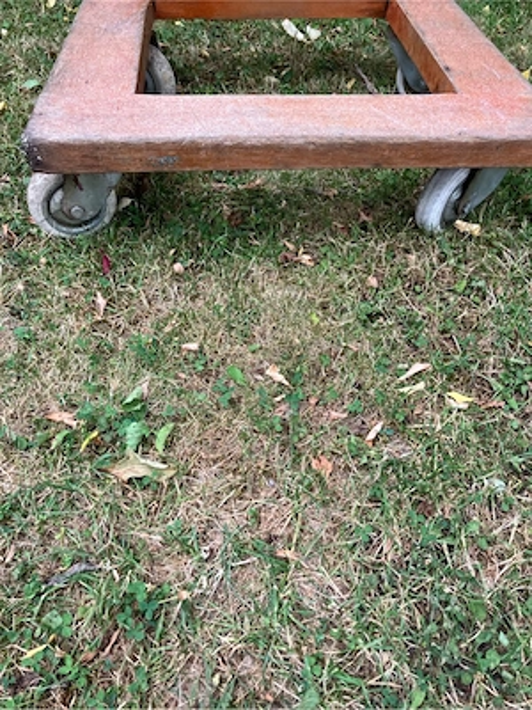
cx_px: 266
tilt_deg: -47.7
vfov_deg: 63.4
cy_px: 355
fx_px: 574
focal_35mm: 28
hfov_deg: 49.7
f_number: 1.8
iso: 80
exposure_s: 1/104
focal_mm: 3.99
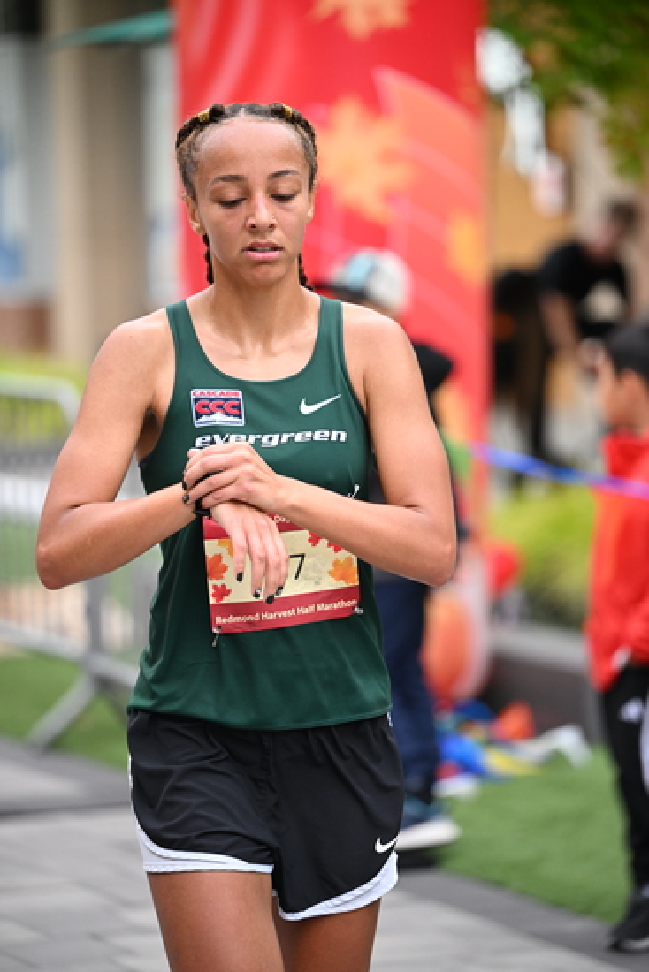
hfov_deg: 9.8
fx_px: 3783
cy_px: 486
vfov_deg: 14.6
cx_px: 324
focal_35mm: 140
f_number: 2.8
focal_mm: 140
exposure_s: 1/1000
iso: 1600
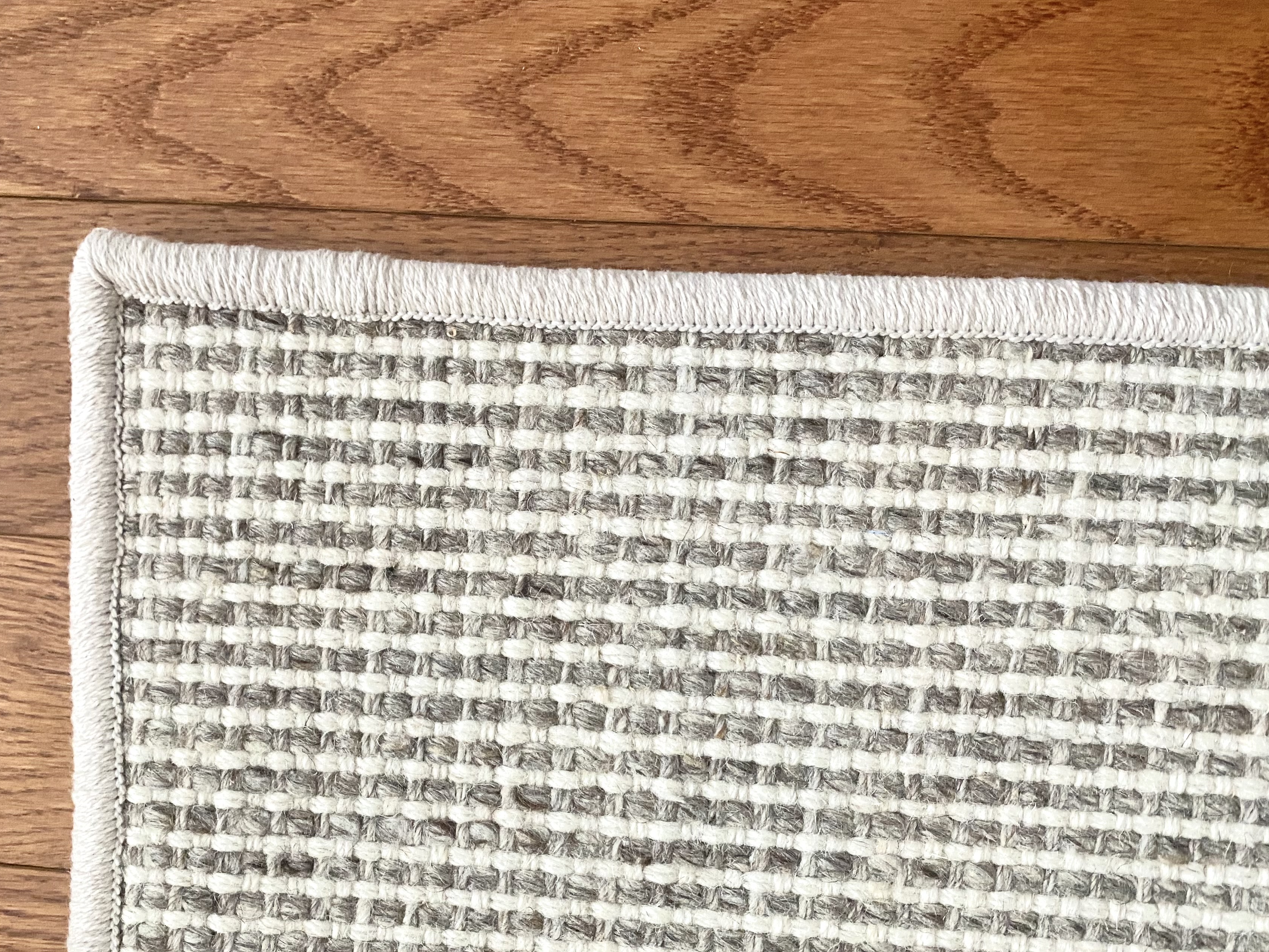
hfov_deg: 58.2
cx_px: 559
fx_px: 1136
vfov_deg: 45.3
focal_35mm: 31
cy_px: 556
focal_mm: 4.25
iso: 400
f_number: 1.8
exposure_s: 1/60
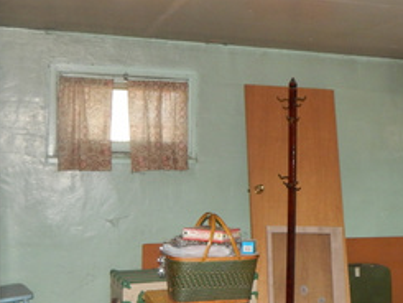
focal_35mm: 60
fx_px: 699
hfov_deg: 31.2
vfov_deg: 24.4
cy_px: 170
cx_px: 331
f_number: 3
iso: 200
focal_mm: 4
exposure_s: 1/30
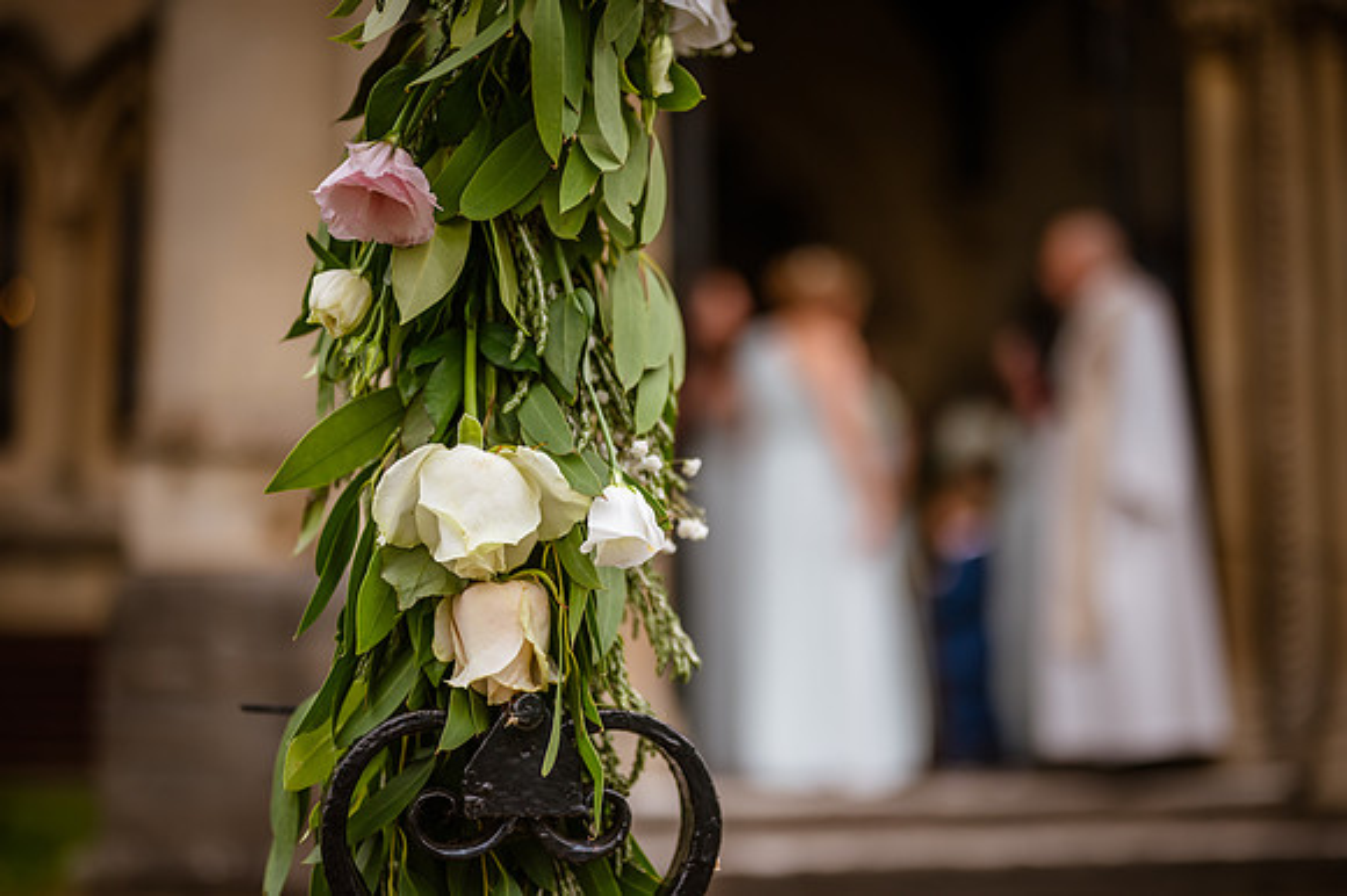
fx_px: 1870
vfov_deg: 27.0
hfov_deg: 39.6
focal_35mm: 50
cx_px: 674
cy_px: 448
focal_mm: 50
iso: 280
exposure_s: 1/8000
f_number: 1.8
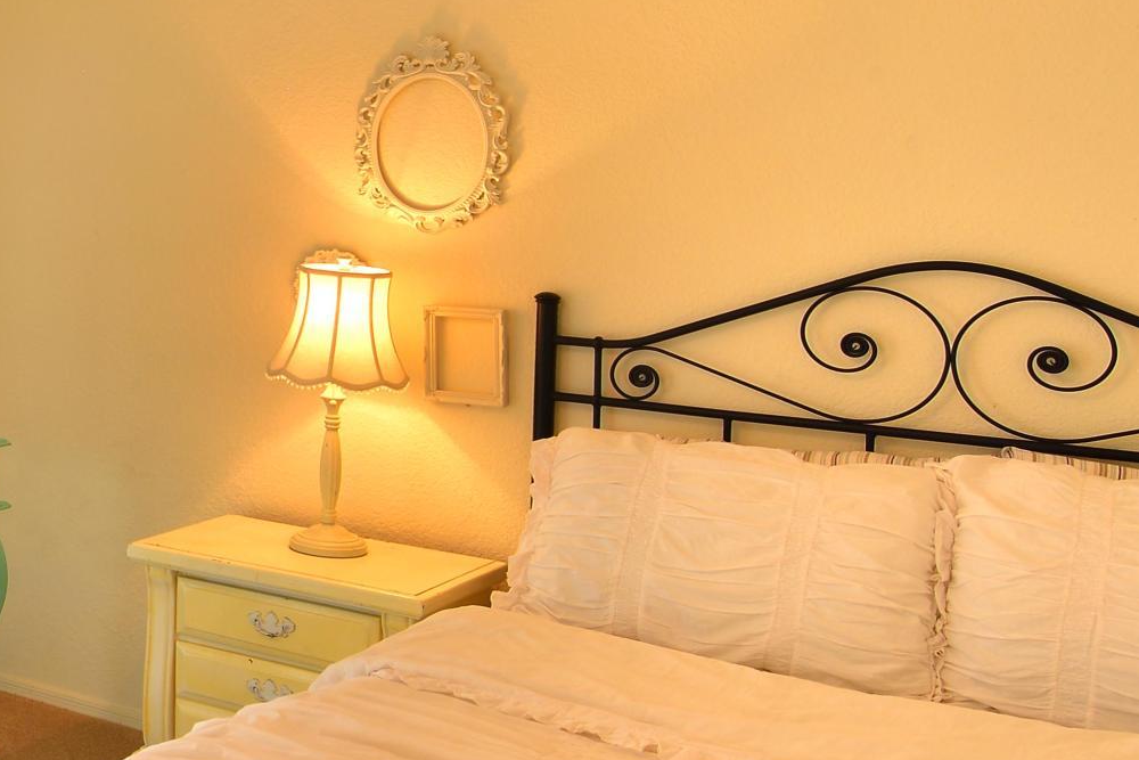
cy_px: 452
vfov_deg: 28.0
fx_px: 1519
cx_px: -198
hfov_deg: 33.9
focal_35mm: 48
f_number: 13
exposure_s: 1/5
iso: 100
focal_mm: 16
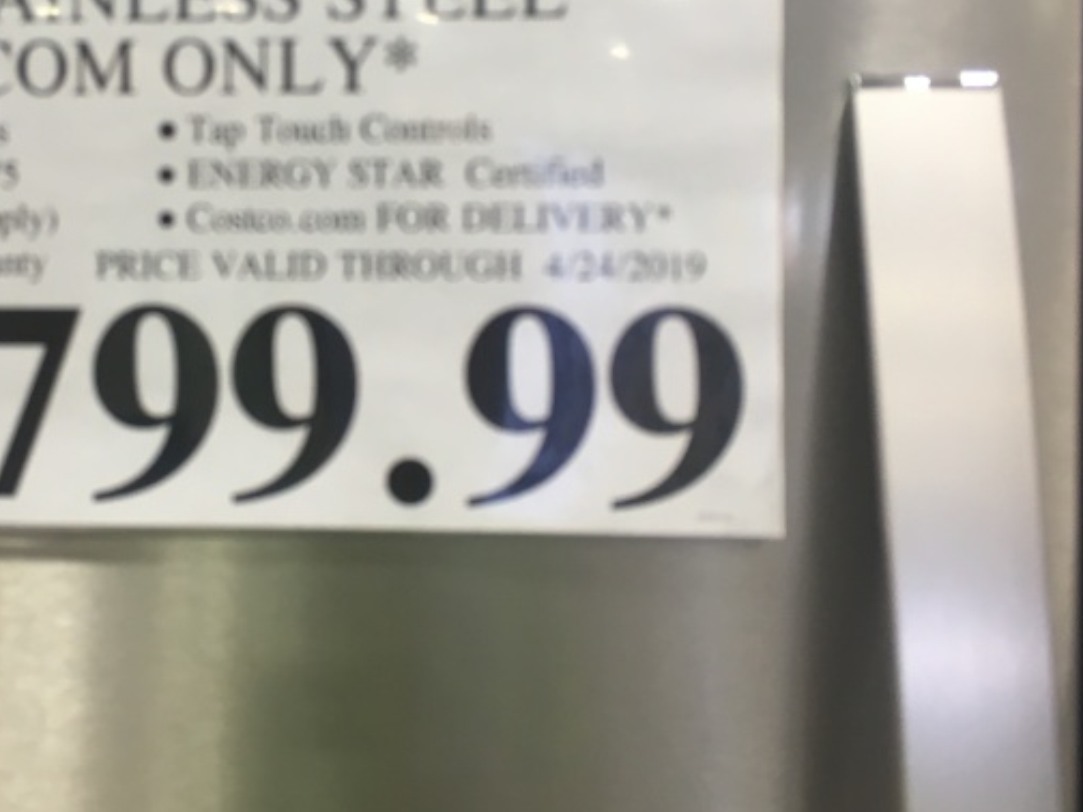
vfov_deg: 31.2
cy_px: 258
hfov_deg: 40.2
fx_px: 1439
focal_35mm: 46
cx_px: 281
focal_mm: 4.15
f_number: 2.2
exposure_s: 1/30
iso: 50
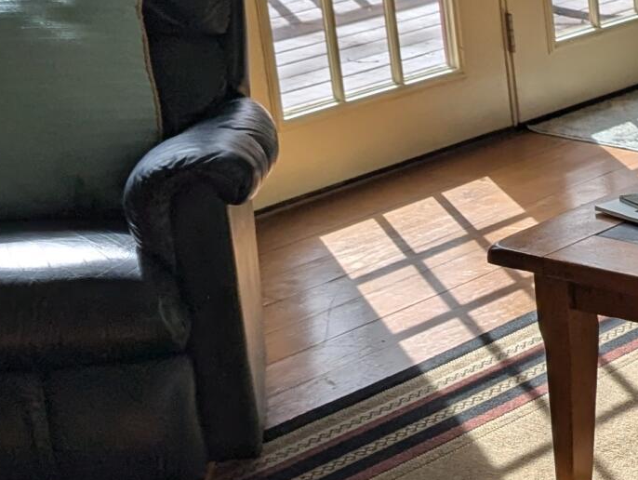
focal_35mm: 105
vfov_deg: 14.1
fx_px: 1937
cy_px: 260
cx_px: 1113
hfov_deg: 16.1
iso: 39
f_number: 1.85
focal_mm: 6.81
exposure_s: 1/682
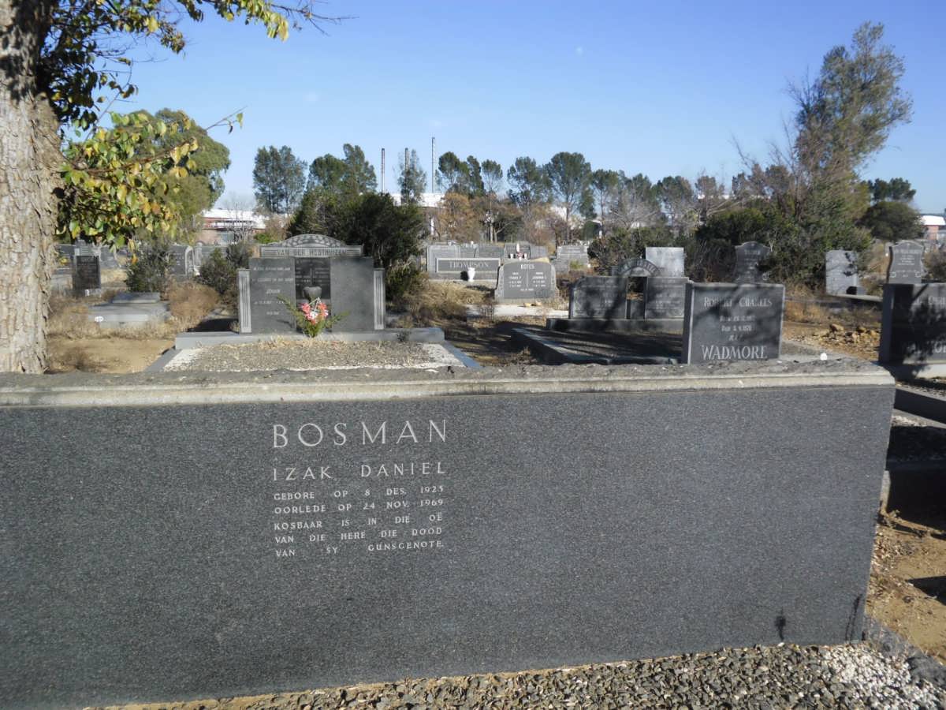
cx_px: 473
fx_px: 738
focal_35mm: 27
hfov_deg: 65.3
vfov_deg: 51.4
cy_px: 355
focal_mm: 4.9
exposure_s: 1/899
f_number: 3.5
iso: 80
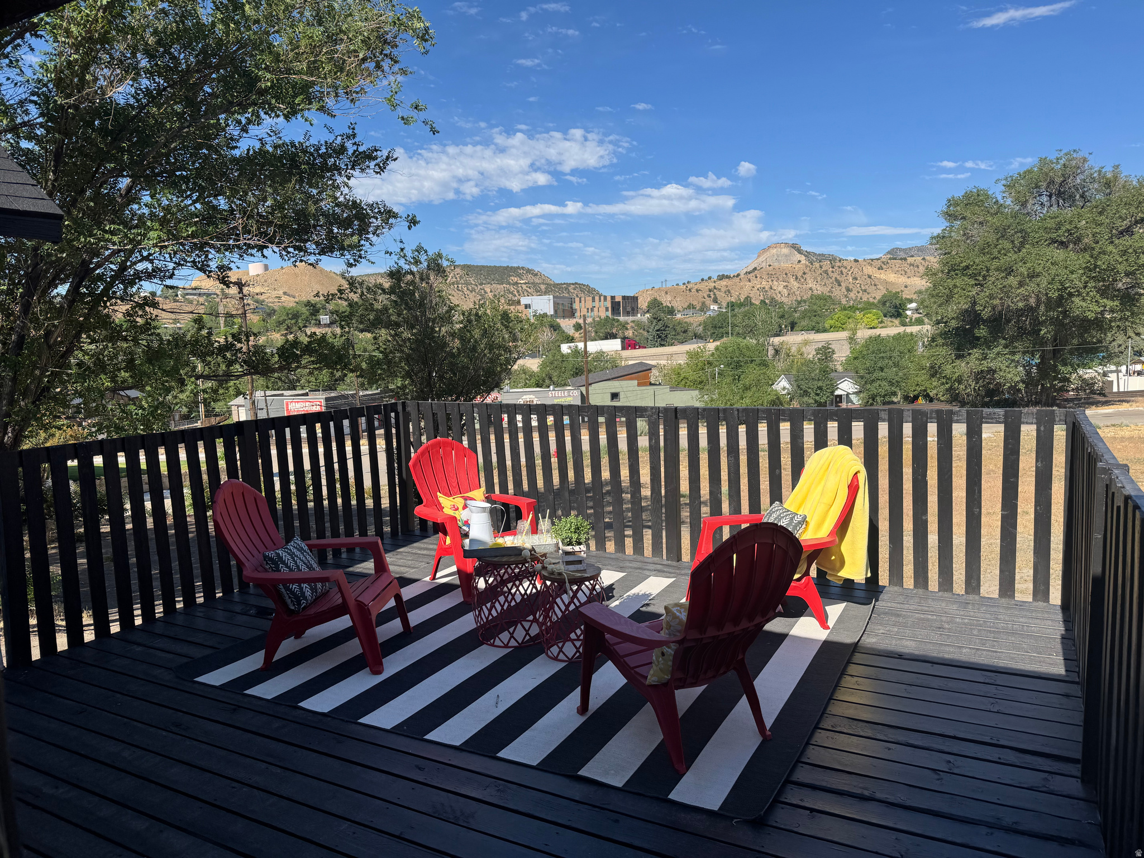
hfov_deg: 71.6
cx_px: 572
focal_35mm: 24
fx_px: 793
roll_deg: +1.6
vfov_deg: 56.8
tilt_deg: -9.2
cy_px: 429
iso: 80
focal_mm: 6.76
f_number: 1.78
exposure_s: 1/3597
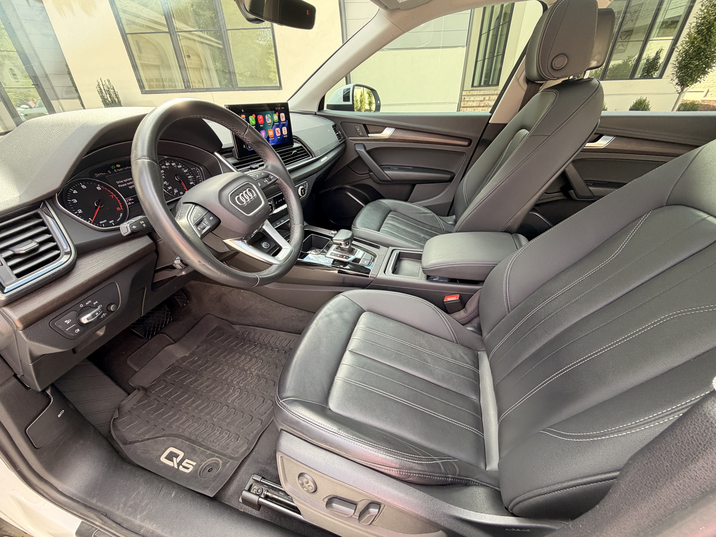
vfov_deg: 85.7
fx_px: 290
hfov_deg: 102.1
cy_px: 268
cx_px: 358
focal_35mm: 14
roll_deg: +1.7
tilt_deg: -30.8
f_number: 2.2
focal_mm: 2.22
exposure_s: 1/121
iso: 160
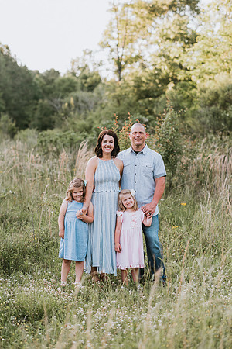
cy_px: 174
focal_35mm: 85
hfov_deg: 16.1
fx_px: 822
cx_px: 116
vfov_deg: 23.9
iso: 200
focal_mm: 85
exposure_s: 1/320
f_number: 2.5
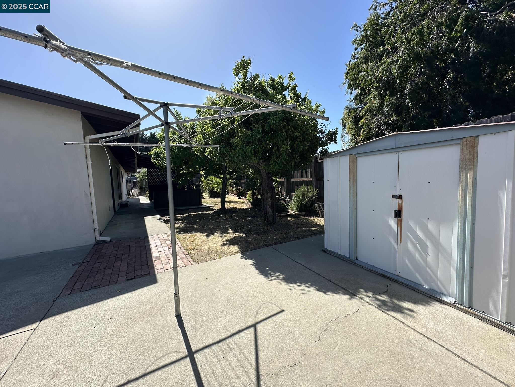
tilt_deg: -3.5
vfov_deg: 85.7
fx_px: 208
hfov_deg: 102.1
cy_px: 194
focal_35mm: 14
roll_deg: +2.2
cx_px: 258
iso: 40
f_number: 2.2
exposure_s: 1/1531
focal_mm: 2.22
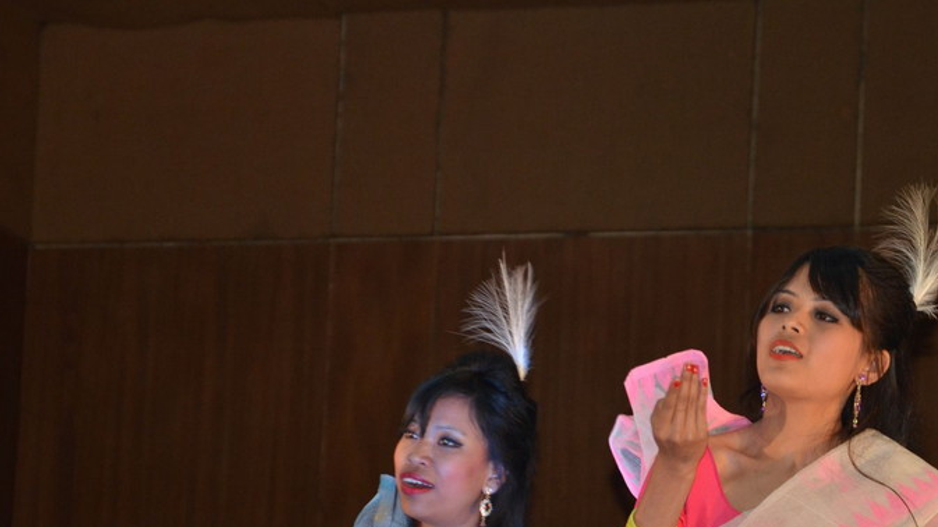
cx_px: 630
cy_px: 383
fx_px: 6086
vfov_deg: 5.0
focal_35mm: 245
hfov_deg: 8.8
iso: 800
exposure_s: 1/60
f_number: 5.6
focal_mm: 105
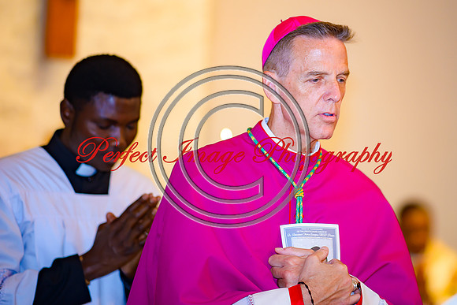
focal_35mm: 147
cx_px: 320
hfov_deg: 13.9
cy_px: 92
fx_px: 1865
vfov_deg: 9.3
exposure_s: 1/125
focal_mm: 105
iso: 220
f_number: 1.4
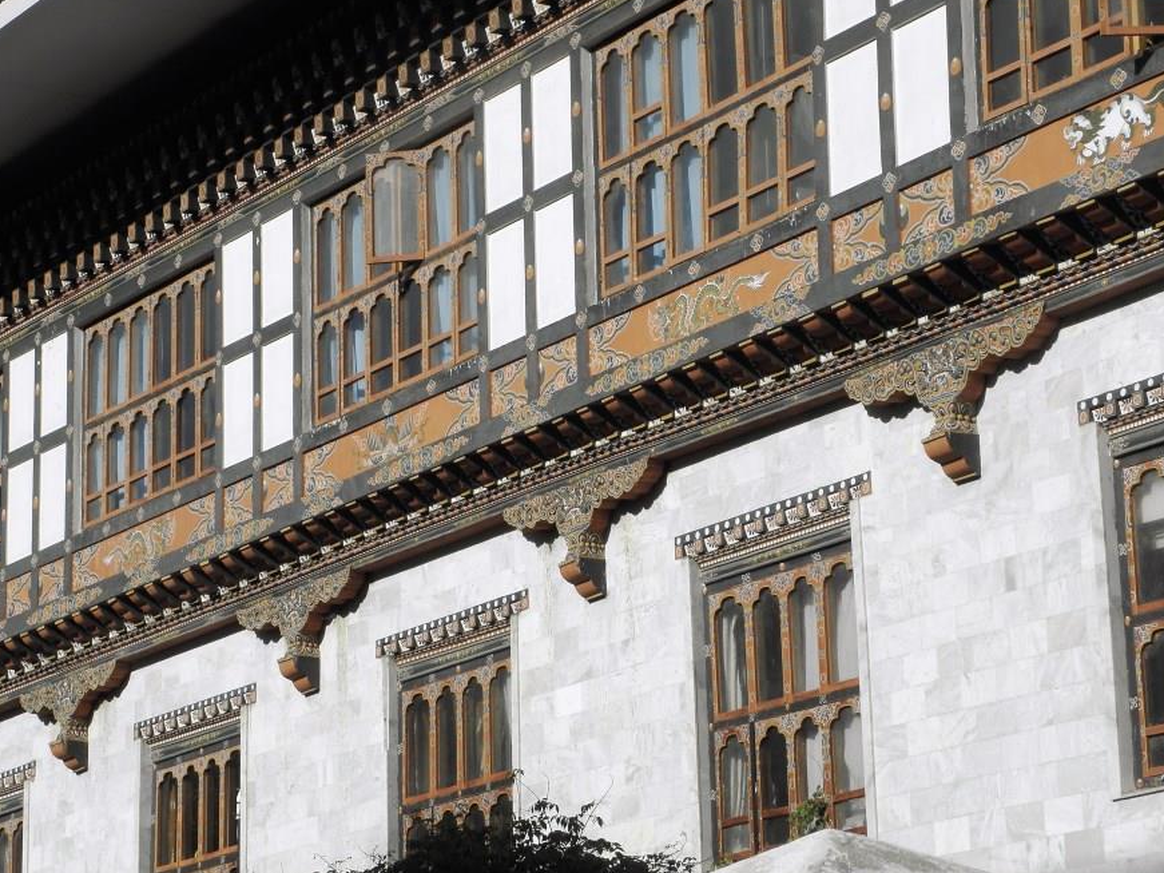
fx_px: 3833
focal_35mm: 114
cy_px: 392
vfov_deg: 13.0
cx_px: 504
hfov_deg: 17.3
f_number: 5.6
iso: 64
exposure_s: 1/500
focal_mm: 17.34
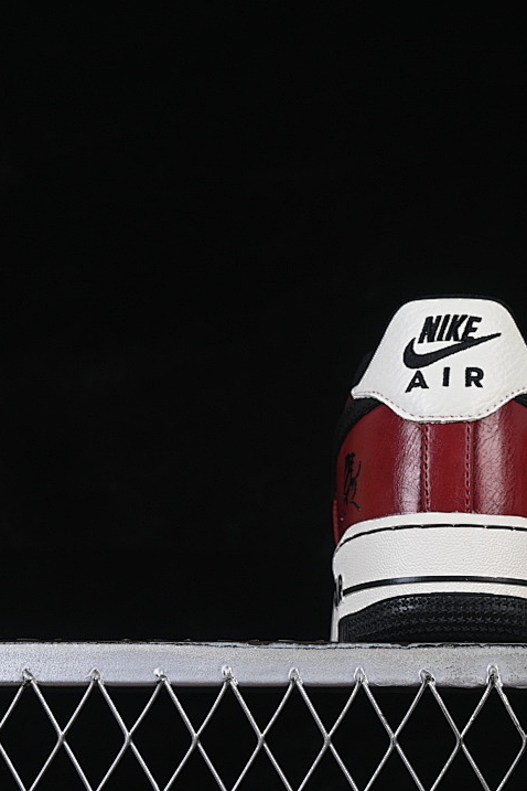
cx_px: 590
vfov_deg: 18.1
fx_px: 2481
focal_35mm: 113
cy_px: 396
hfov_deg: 11.9
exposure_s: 1/80
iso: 160
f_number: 8
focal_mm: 50
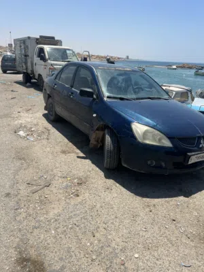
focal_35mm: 26
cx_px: 102
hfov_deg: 53.1
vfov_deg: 67.3
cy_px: 136
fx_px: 204
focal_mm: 5.7
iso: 50
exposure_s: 1/5319
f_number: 1.5
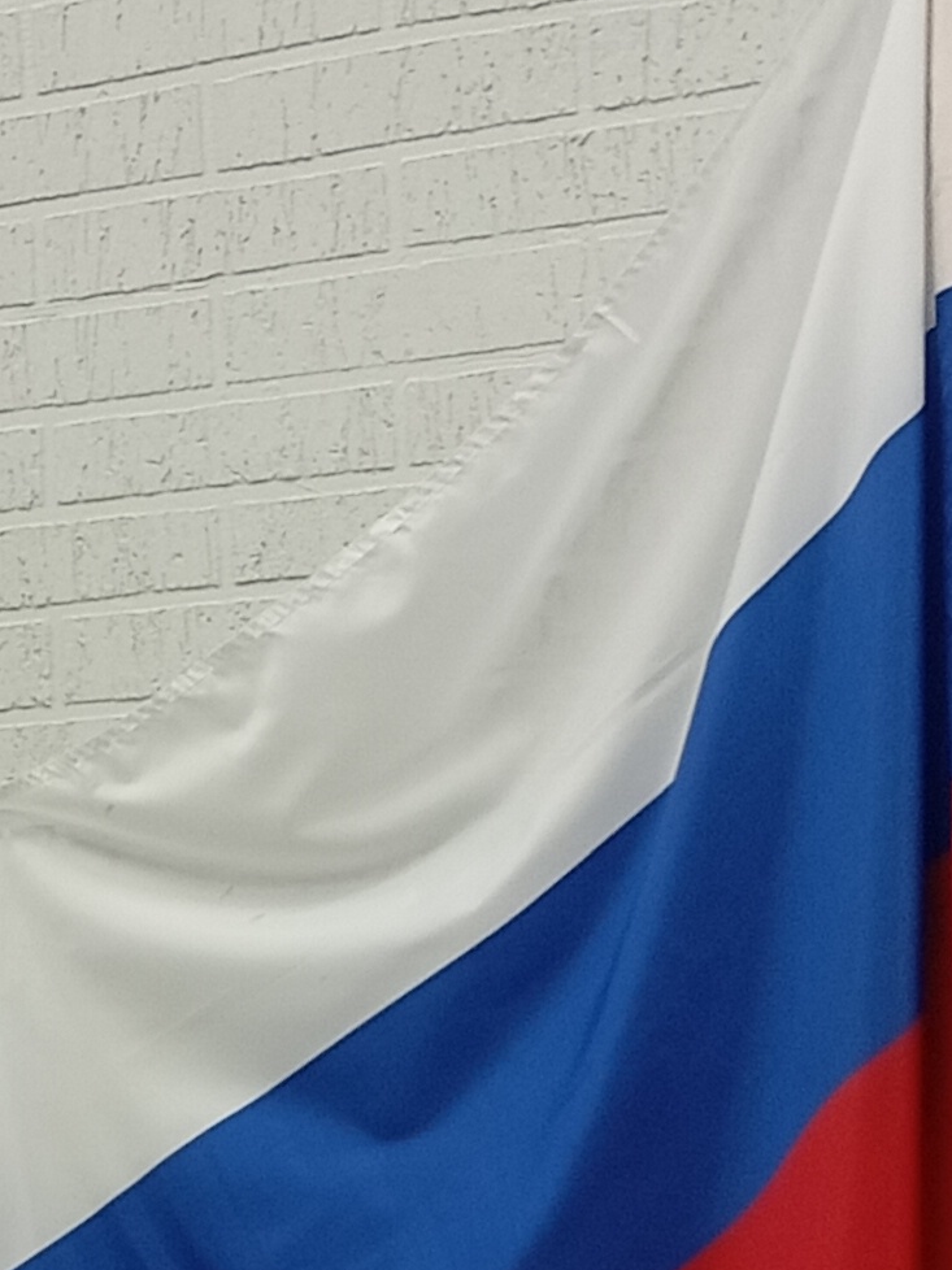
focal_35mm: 117
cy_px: 1695
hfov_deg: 12.3
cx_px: -260
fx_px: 4292
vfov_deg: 15.9
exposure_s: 1/33.3
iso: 431
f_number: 1.8
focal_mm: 4.27
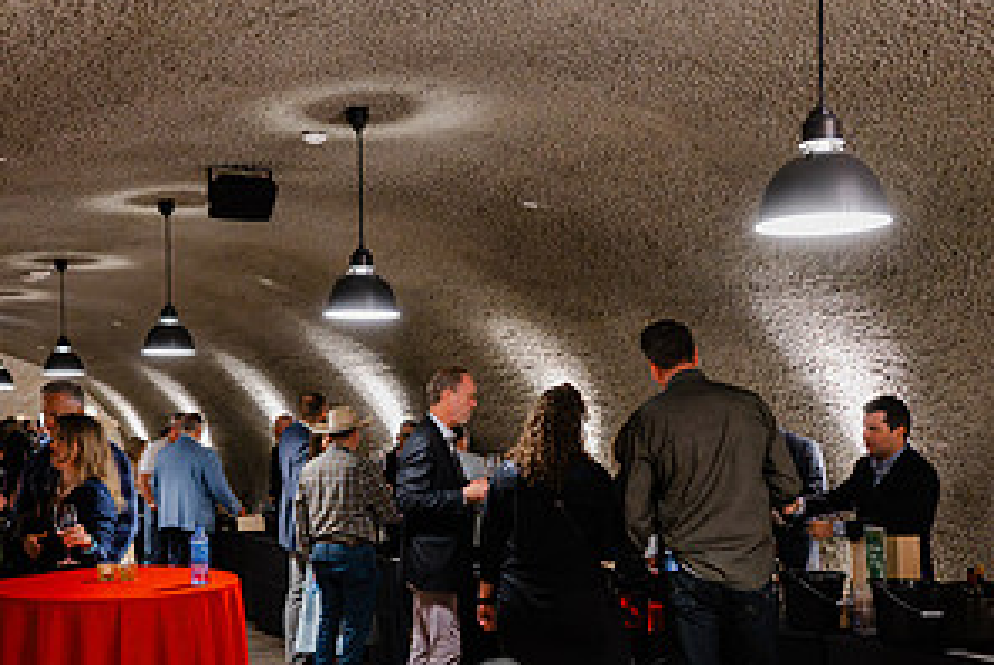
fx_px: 1299
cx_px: 329
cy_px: 469
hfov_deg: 41.3
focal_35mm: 47
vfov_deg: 28.4
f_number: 3.5
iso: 3200
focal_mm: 24
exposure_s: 1/60
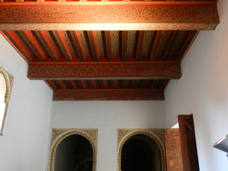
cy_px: 86
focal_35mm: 32
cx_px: 114
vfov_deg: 44.2
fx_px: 211
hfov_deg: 56.8
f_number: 3.7
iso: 800
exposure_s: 1/13
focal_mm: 5.6
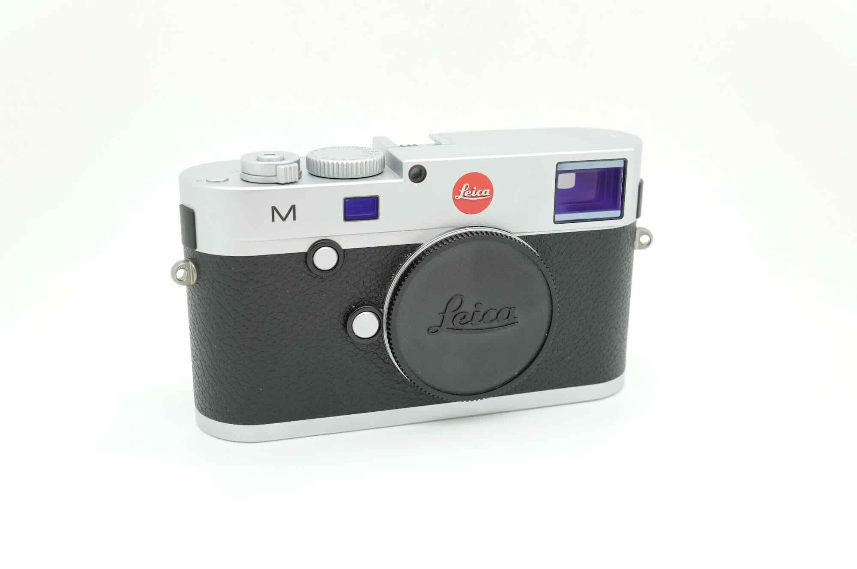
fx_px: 1022
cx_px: 428
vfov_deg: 31.1
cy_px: 284
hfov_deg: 45.5
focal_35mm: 43
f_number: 9
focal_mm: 43
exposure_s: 1/80
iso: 800
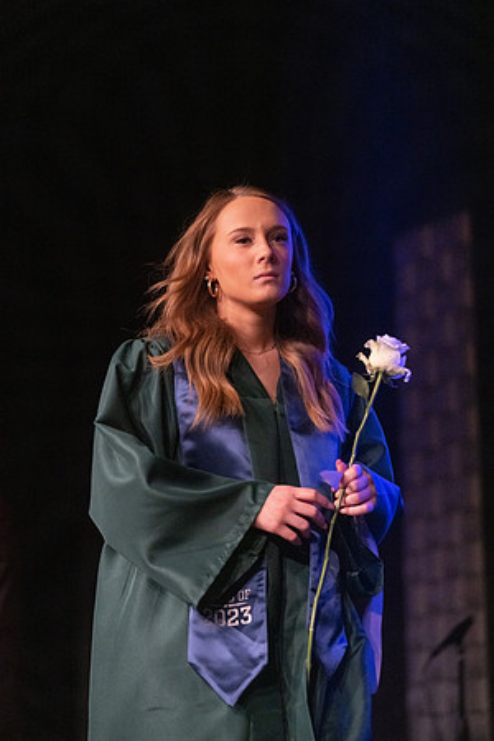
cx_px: 247
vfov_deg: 18.1
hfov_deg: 12.1
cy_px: 370
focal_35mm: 113
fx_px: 2326
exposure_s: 1/1000
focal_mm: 113
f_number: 2.8
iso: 16000
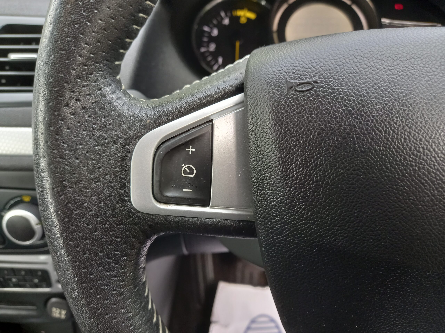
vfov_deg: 54.9
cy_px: 166
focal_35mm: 25
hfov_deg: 69.4
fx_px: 321
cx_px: 222
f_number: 2
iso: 125
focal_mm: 4.6
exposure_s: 1/60
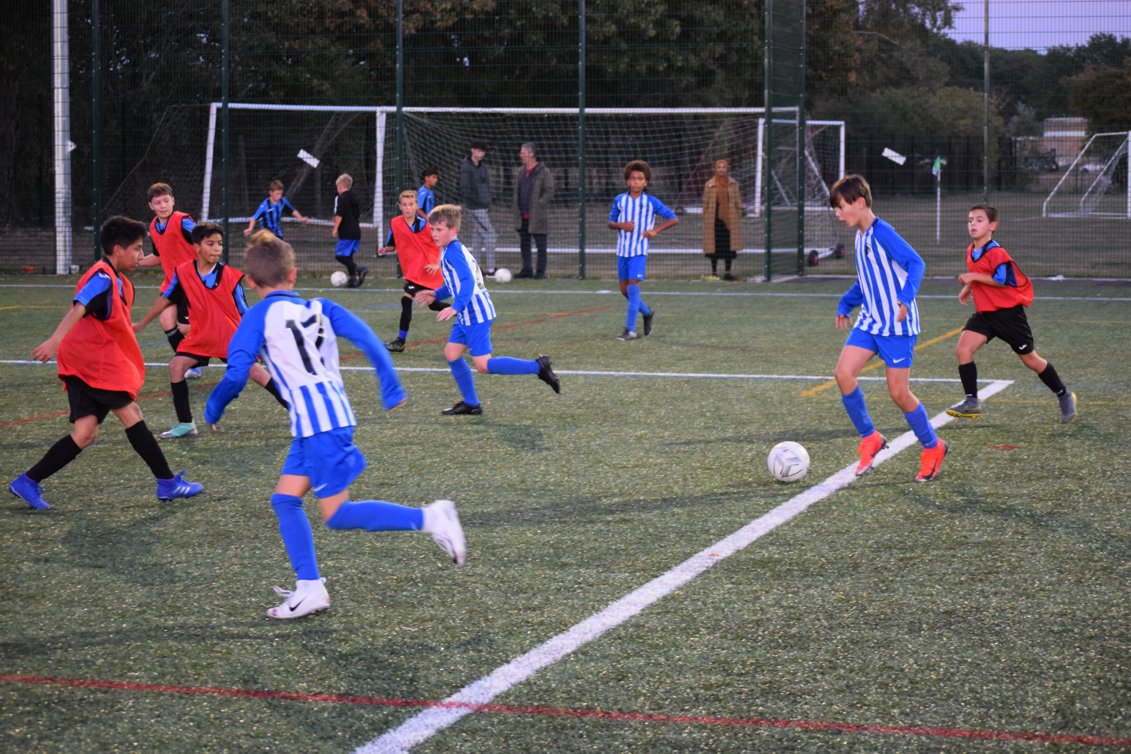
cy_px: 377
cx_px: 566
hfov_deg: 24.6
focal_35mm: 82
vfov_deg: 16.6
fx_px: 2592
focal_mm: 55
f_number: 4
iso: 3200
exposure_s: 1/200
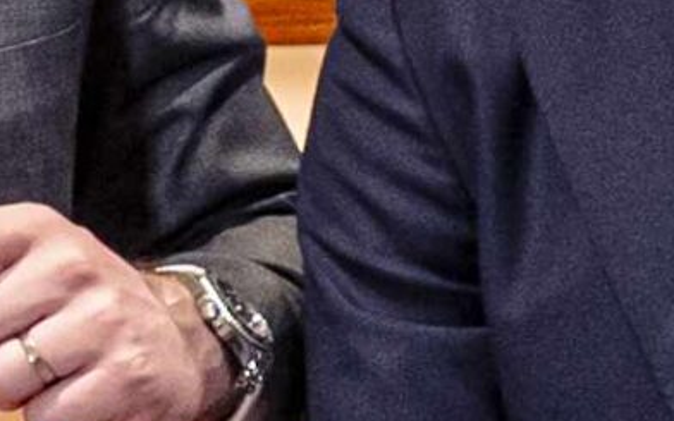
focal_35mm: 180
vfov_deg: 7.2
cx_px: -316
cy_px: -49
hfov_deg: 11.2
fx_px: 3306
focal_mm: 18
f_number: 4
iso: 2000
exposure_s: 1/160
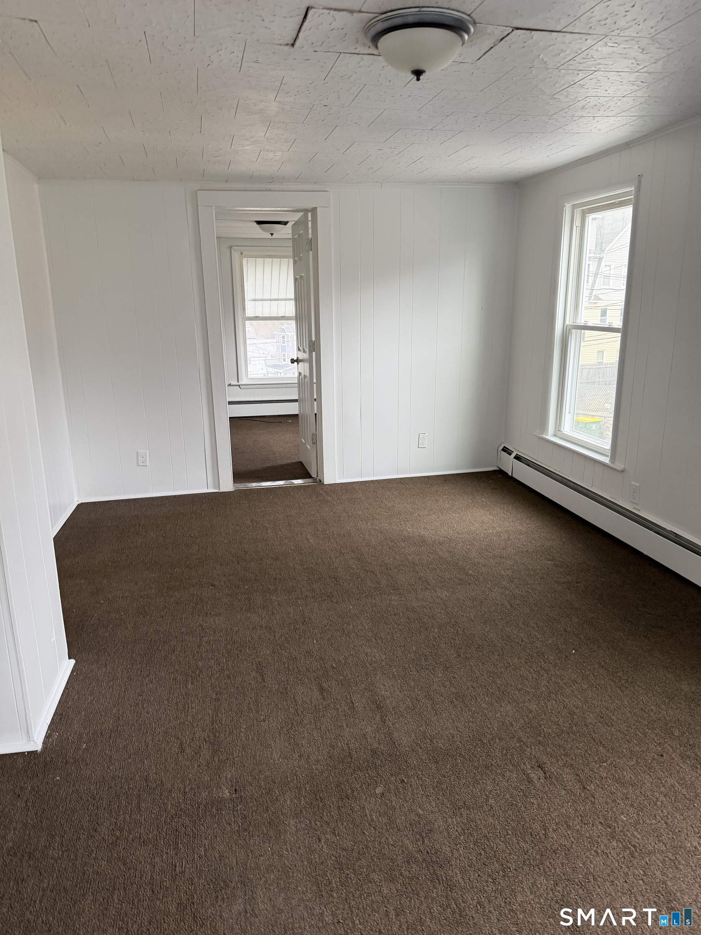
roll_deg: -1.9
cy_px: 468
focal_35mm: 24
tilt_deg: -16.1
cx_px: 350
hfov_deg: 56.8
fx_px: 648
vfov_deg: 71.6
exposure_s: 1/60
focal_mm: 6.76
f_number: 1.78
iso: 250
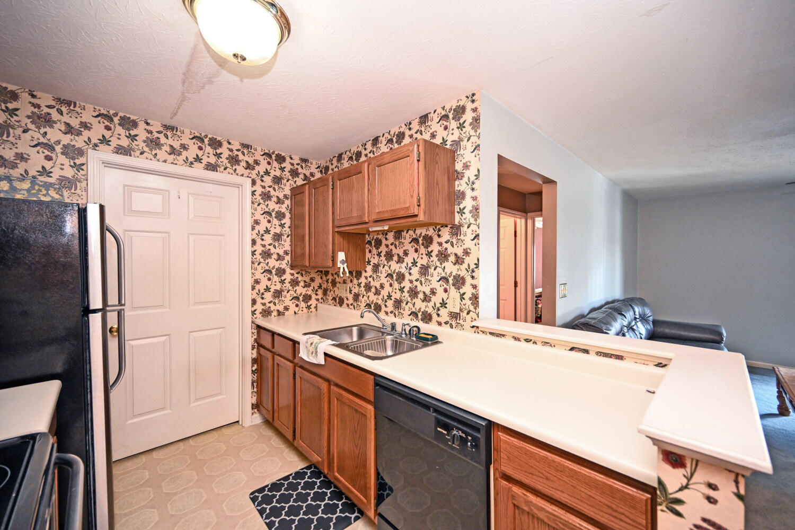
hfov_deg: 104.3
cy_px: 265
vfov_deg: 81.2
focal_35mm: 14
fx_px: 309
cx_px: 398
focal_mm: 14
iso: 2200
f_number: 4
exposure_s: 1/60
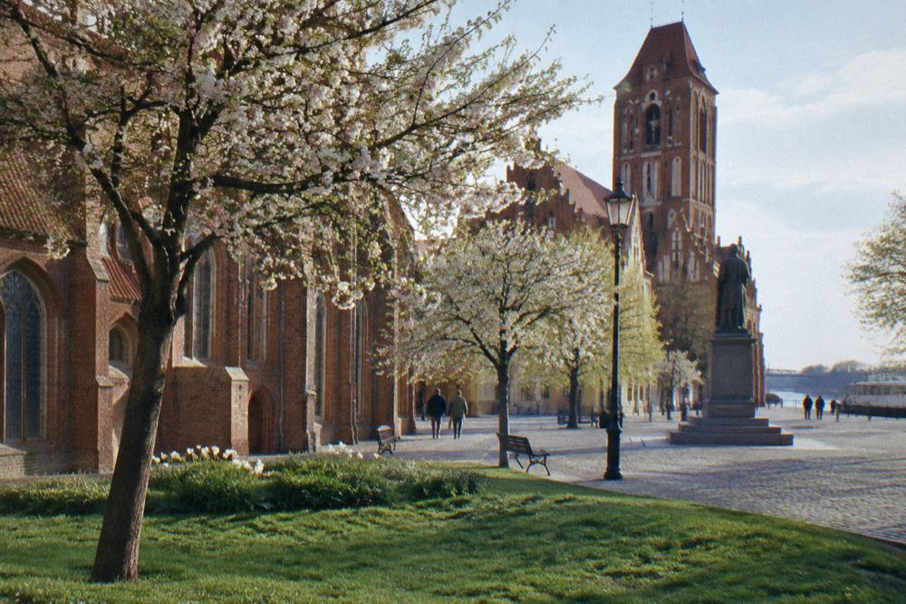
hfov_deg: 40.4
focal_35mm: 49
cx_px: 453
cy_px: 302
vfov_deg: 27.5
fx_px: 1233
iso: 320
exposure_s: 1/800
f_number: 5
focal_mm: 49
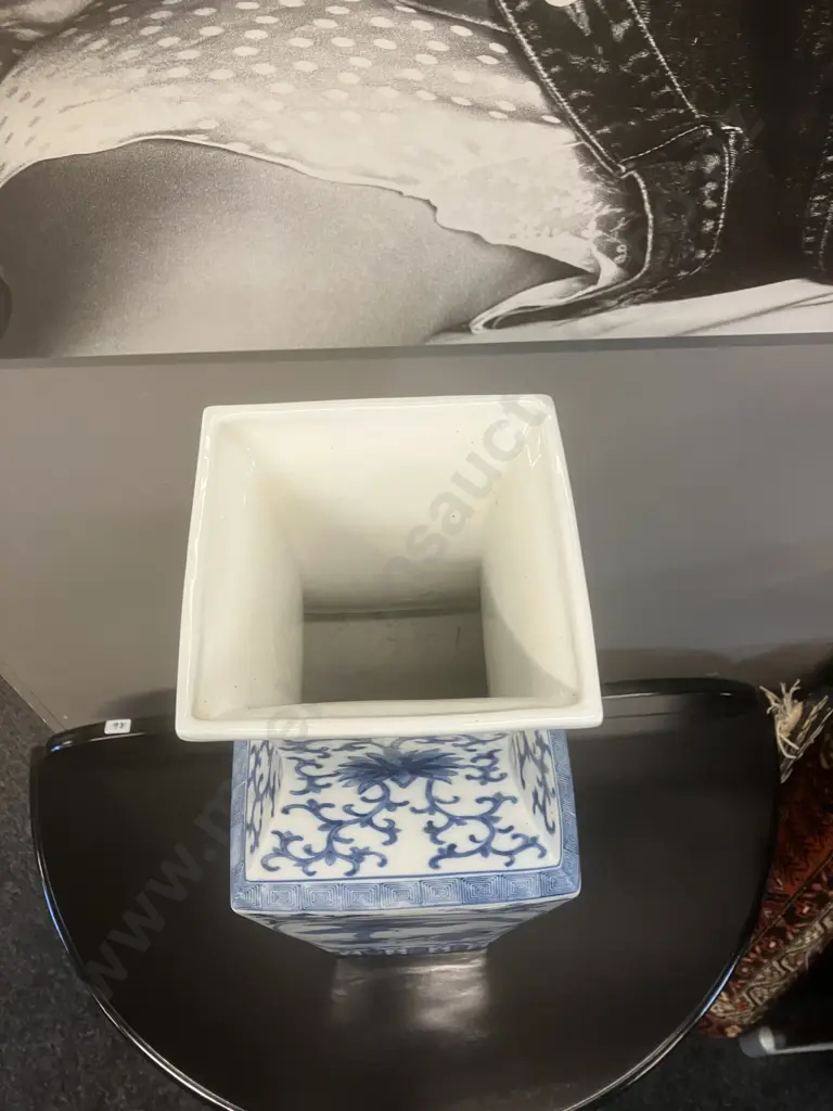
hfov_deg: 49.7
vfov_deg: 63.4
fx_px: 898
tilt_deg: -58.4
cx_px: 416
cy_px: 556
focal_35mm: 28
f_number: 1.8
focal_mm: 3.99
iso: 125
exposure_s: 1/50
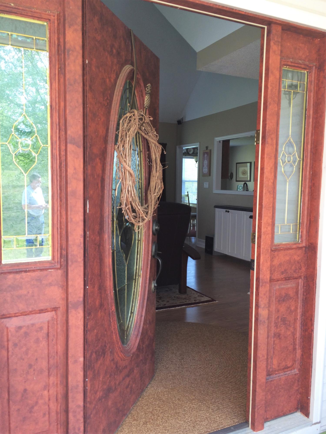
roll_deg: +1.1
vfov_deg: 61.7
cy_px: 217
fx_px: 364
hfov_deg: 48.2
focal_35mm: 29
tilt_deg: -5.3
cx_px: 163
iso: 40
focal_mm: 4.15
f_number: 2.2
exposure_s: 1/60
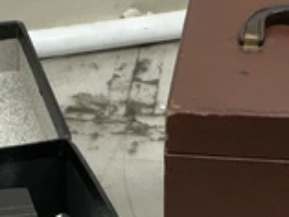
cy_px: 231
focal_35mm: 134
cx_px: 59
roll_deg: +2.6
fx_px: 1120
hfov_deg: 14.6
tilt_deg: -33.9
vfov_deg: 11.0
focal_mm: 3
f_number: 1.8
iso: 40
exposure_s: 1/120
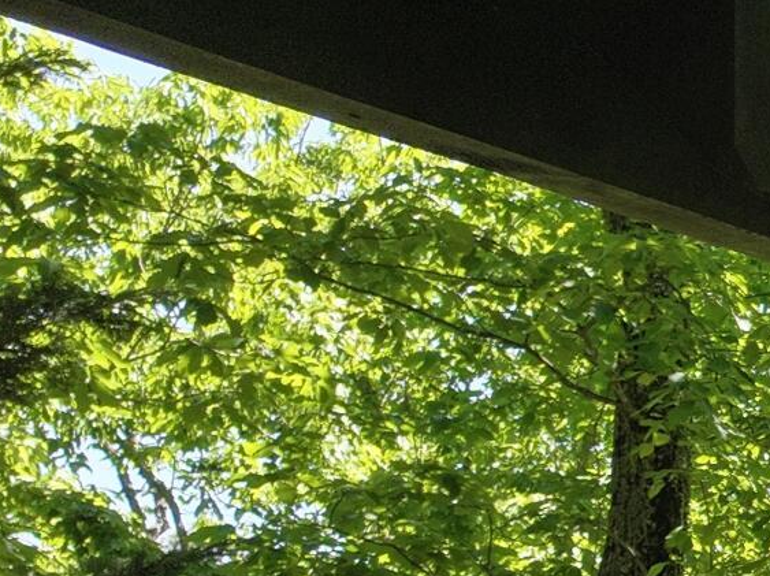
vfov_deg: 10.9
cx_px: 1889
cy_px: 1001
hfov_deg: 12.1
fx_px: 2844
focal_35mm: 128
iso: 330
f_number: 2.8
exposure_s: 1/1250
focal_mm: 12.29
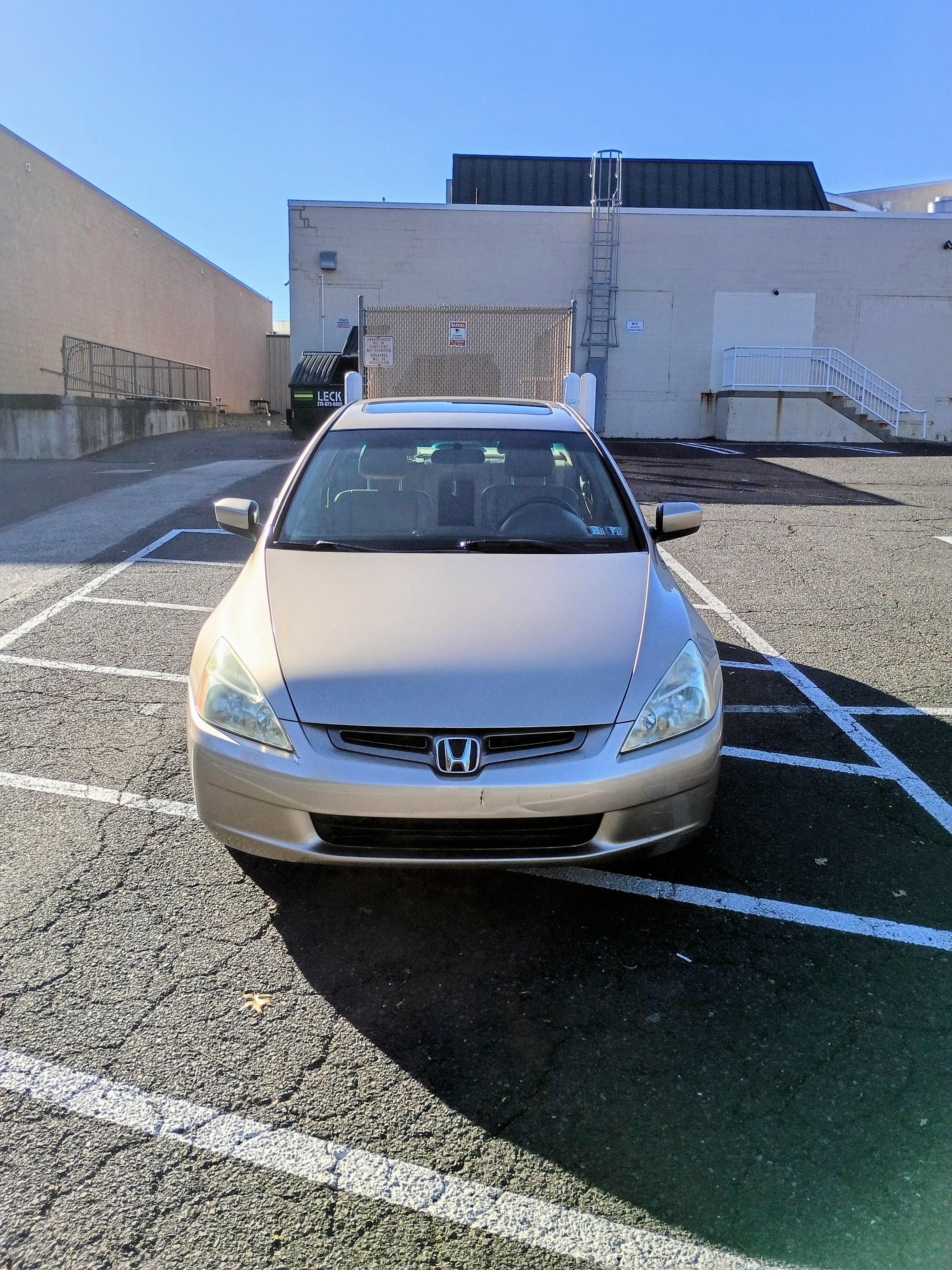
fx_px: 1063
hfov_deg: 48.2
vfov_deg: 61.7
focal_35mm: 29
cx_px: 476
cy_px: 635
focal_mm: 4.27
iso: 101
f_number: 1.8
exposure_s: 1/822
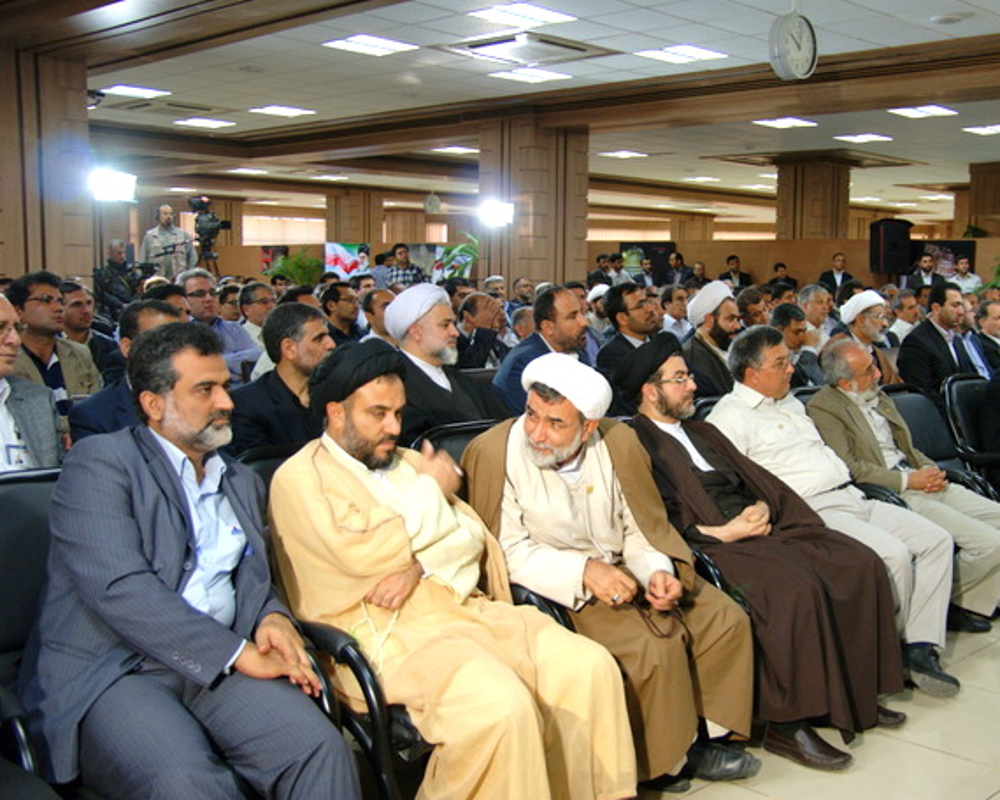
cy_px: 398
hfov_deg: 47.6
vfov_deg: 39.2
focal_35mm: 38
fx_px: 1125
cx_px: 609
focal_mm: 22
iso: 250
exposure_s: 1/40
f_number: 3.5
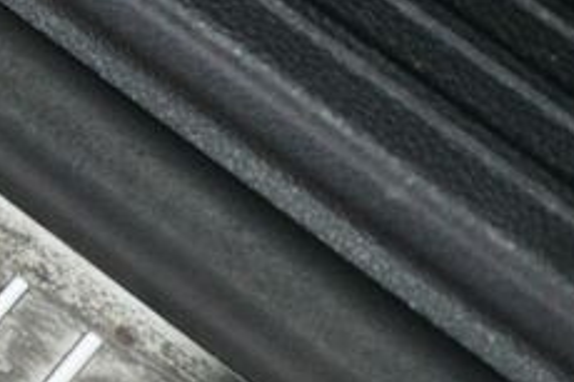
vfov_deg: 8.2
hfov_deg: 12.2
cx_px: 52
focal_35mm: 167
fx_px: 2661
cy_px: 205
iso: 8000
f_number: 5.3
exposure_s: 1/60
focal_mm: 40
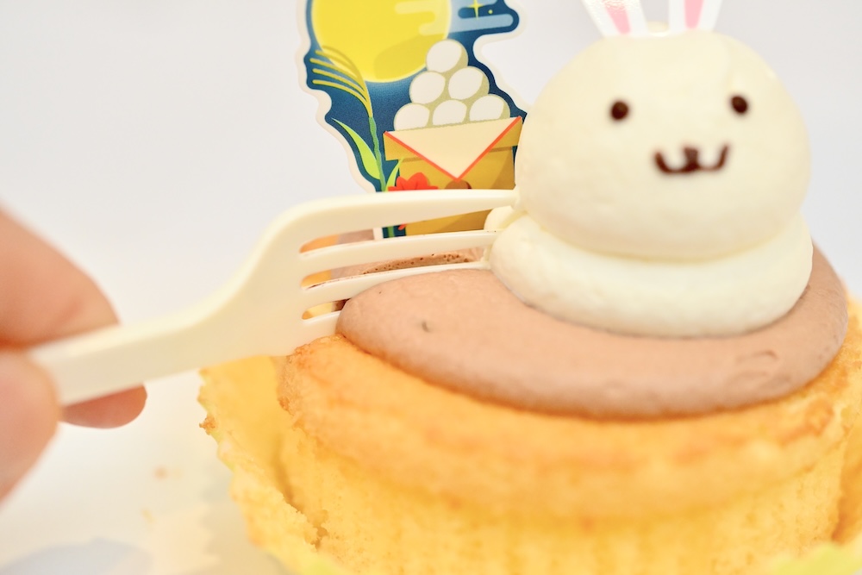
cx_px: 431
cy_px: 288
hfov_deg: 33.4
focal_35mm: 60
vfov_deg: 22.6
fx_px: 1437
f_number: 4
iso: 6400
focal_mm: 60
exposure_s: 1/640
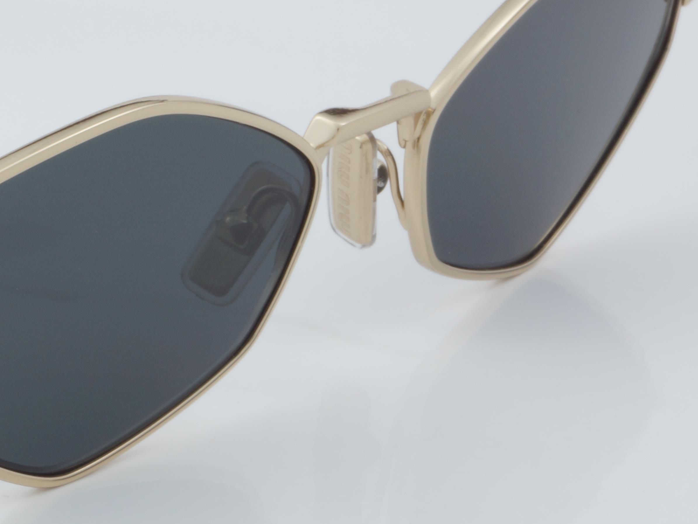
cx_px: -166
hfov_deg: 10.7
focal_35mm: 181
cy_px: 205
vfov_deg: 8.2
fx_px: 3650
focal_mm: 50
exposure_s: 1/4
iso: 100
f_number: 32
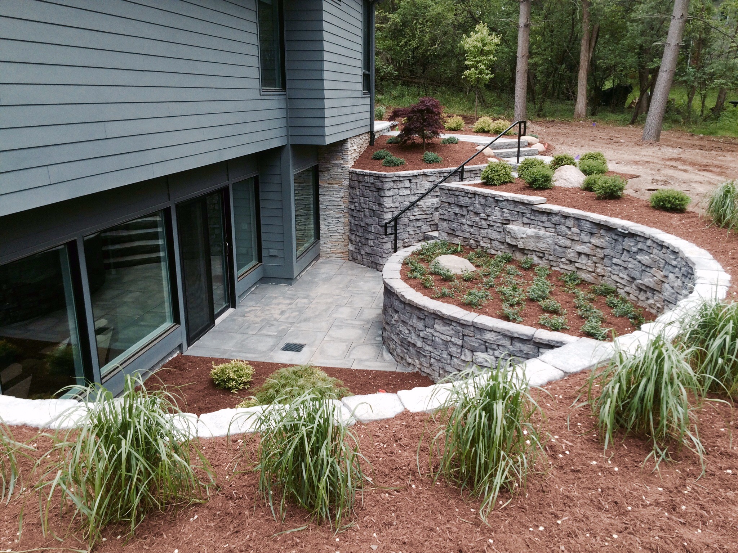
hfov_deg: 61.7
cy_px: 276
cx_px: 369
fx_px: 618
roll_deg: -0.5
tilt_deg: -17.6
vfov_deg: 48.2
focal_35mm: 29
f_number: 2.2
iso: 40
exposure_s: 1/120
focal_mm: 4.15
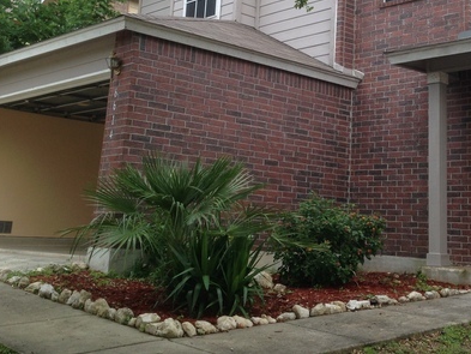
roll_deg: -2.5
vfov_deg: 25.5
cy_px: 55
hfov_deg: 33.9
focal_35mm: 56
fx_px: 762
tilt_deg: +14.4
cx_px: 325
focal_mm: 4.12
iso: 50
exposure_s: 1/393
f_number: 2.4
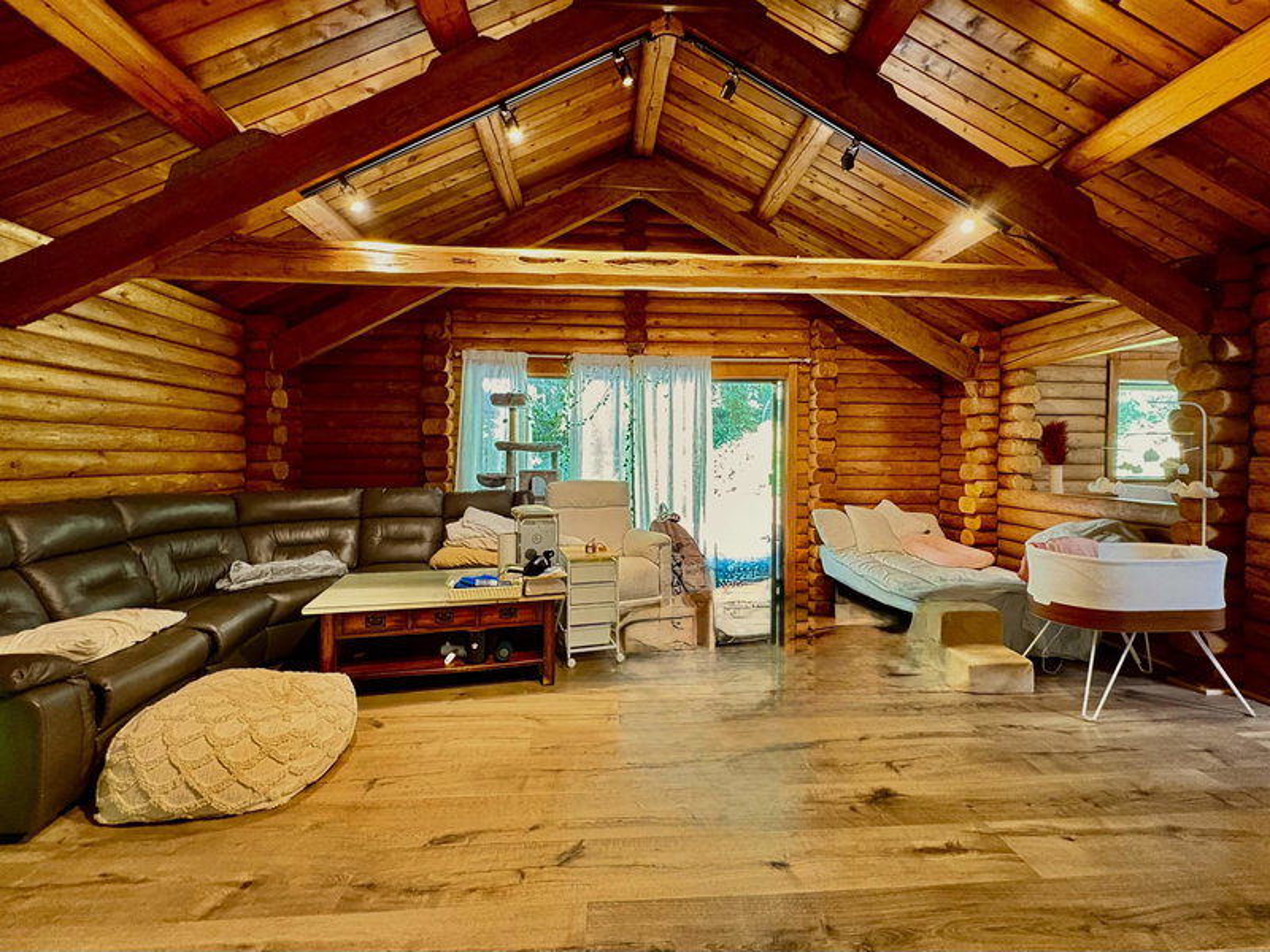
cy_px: 476
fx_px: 514
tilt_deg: -2.1
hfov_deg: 102.1
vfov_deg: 85.7
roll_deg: +0.2
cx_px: 635
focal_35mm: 14
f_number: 2.2
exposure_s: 1/30
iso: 1000
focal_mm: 2.22
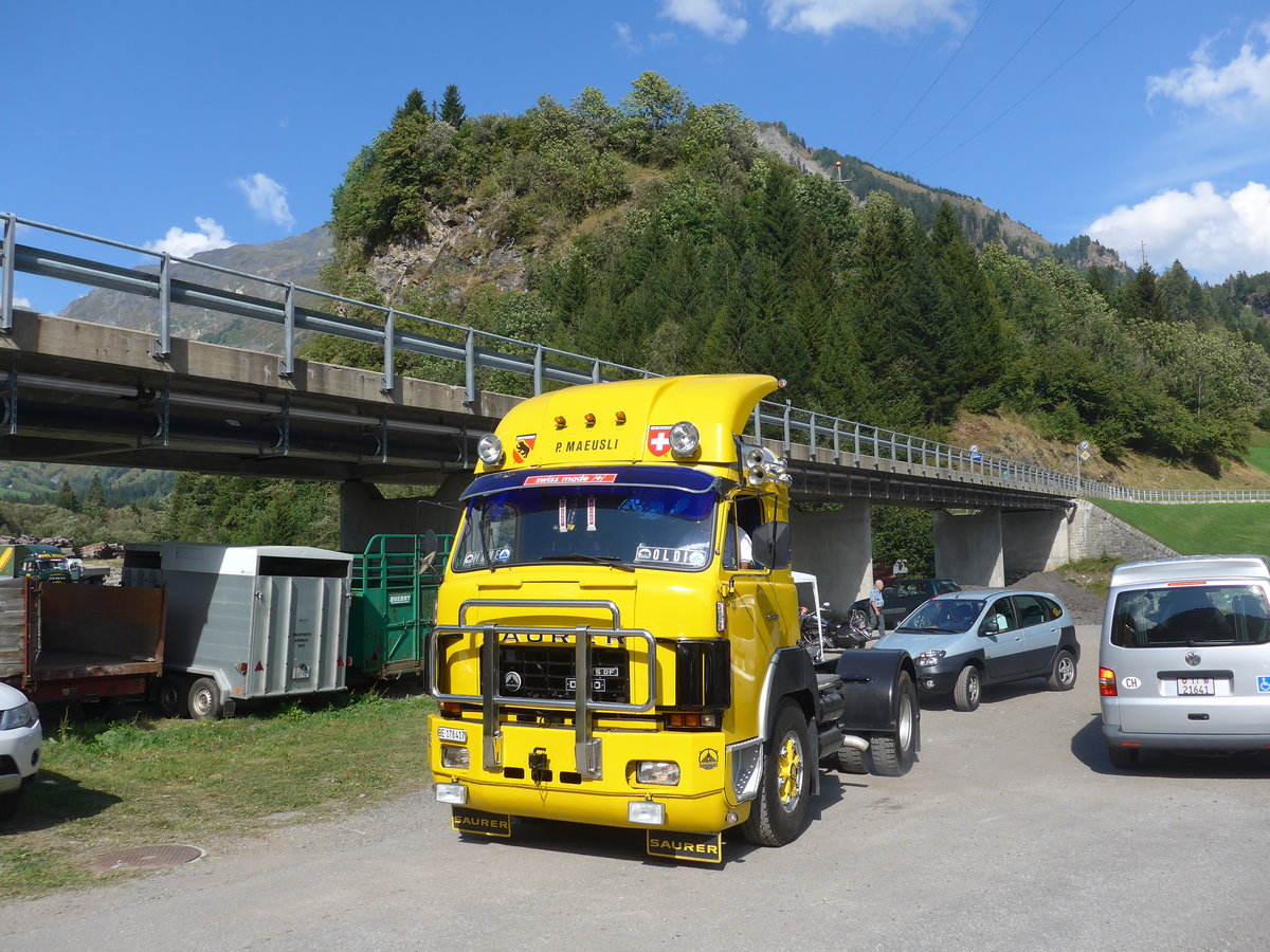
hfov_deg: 61.7
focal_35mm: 29
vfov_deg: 48.2
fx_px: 1064
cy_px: 476
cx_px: 635
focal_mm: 6
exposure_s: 1/1600
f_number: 2.8
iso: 80
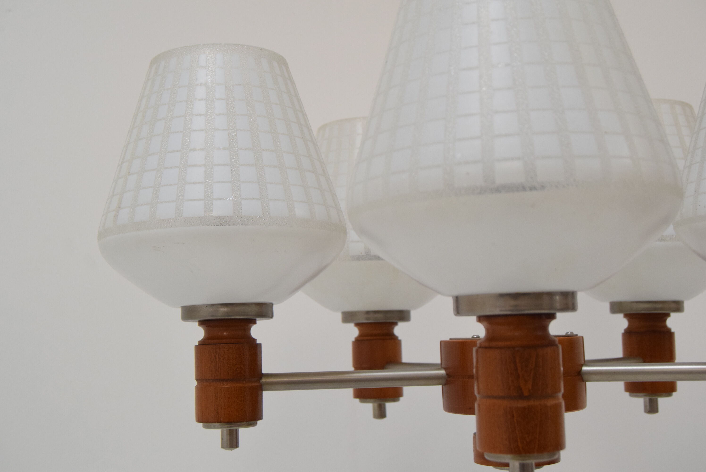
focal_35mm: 48
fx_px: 942
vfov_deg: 28.1
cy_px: 236
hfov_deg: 41.1
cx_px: 353
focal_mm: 32
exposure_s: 1/200
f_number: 7.1
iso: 1600
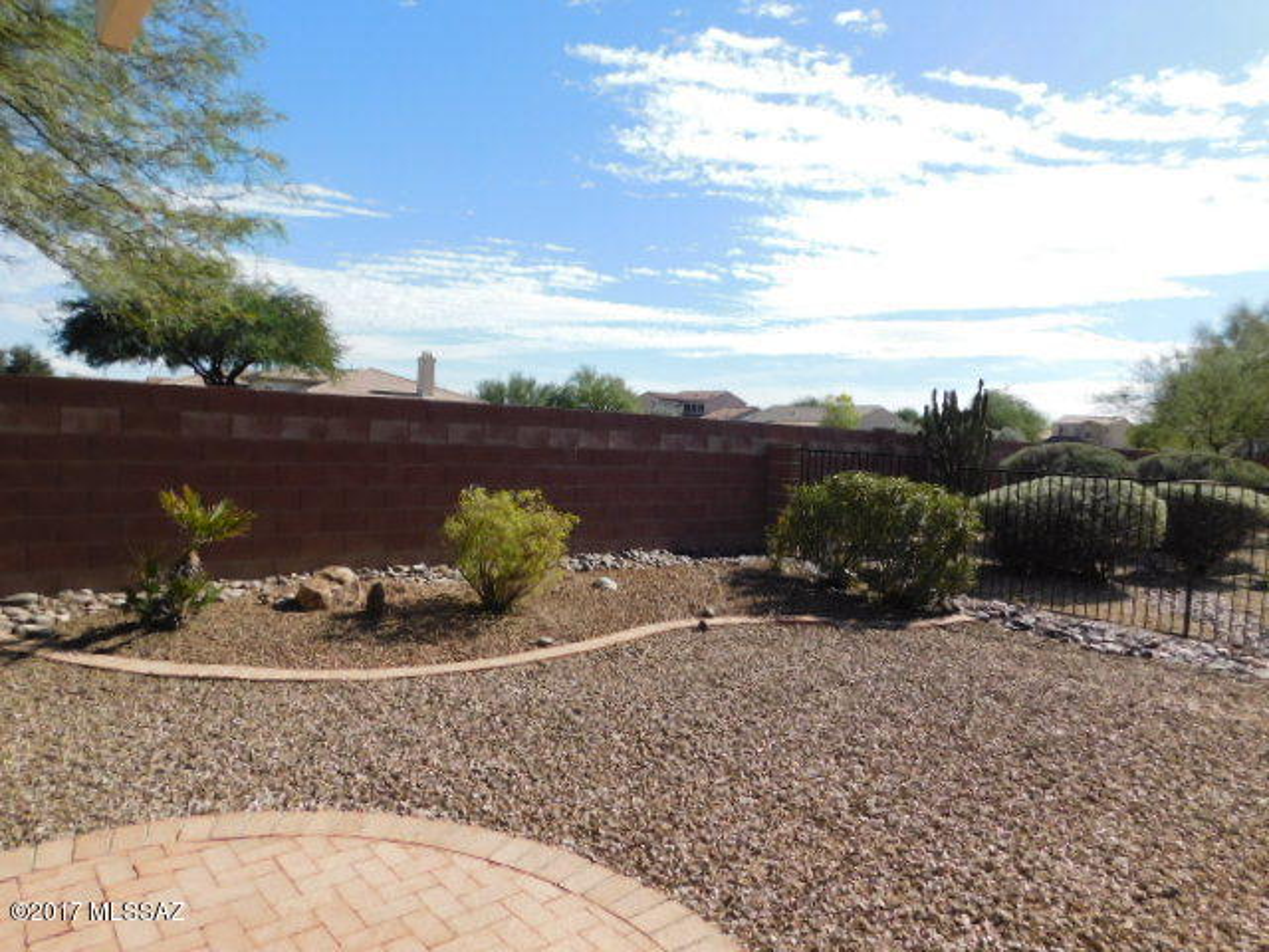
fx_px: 843
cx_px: 634
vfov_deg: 58.9
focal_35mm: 23
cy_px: 476
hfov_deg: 73.9
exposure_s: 1/400
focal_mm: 4
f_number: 6
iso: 125
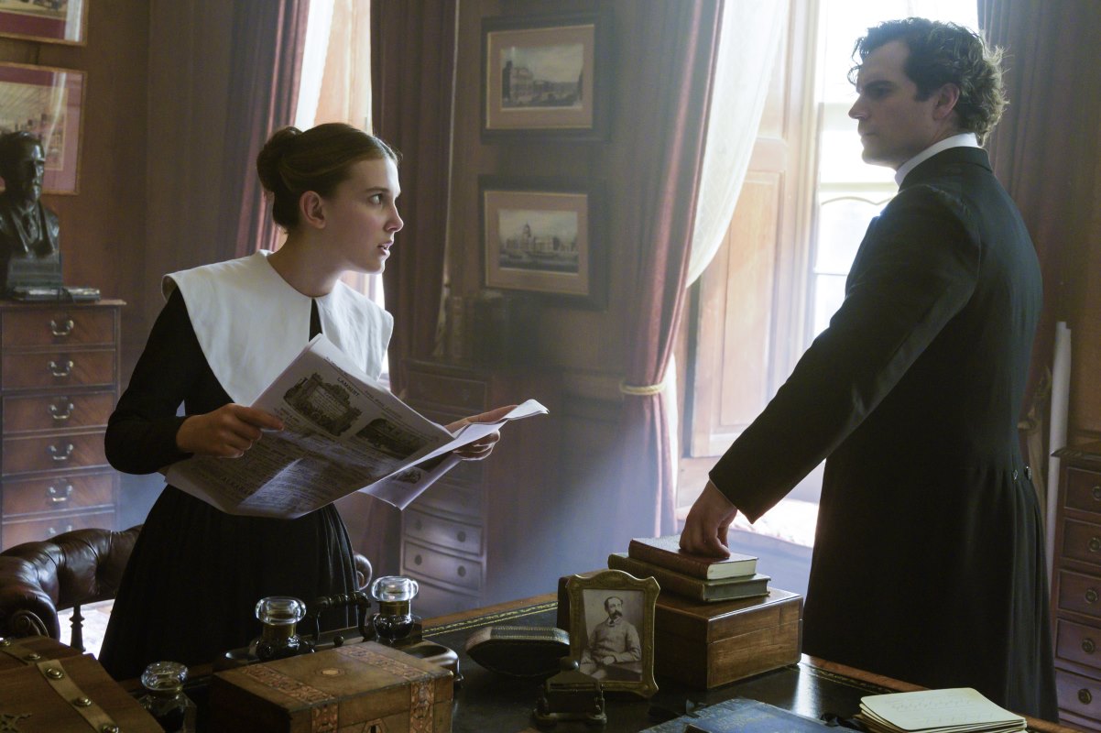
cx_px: 550
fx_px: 1498
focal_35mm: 49
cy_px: 366
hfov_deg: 40.4
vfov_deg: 27.5
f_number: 5
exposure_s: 1/80
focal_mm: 33
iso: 800
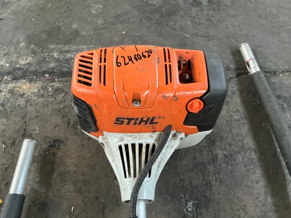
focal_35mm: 28
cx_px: 146
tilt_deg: -58.6
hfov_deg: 63.4
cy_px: 109
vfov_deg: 49.7
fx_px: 235
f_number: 1.8
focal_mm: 3
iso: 320
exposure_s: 1/40
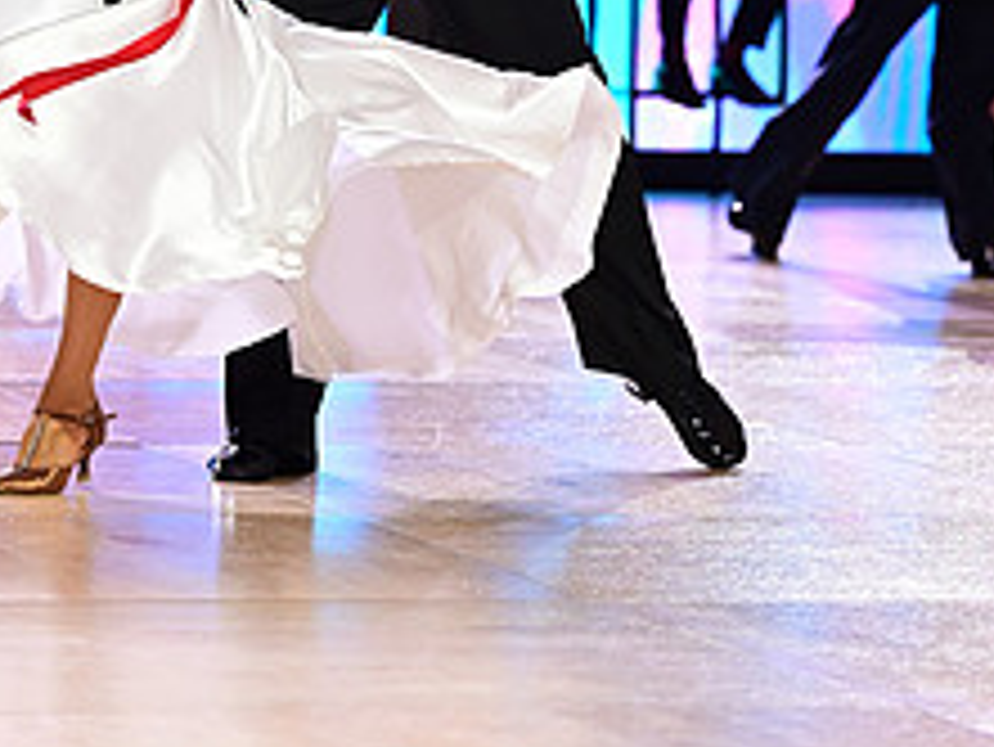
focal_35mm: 250
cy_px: -189
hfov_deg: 7.9
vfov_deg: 5.9
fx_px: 7183
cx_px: 207
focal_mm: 99
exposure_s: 1/500
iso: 1600
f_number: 2.8
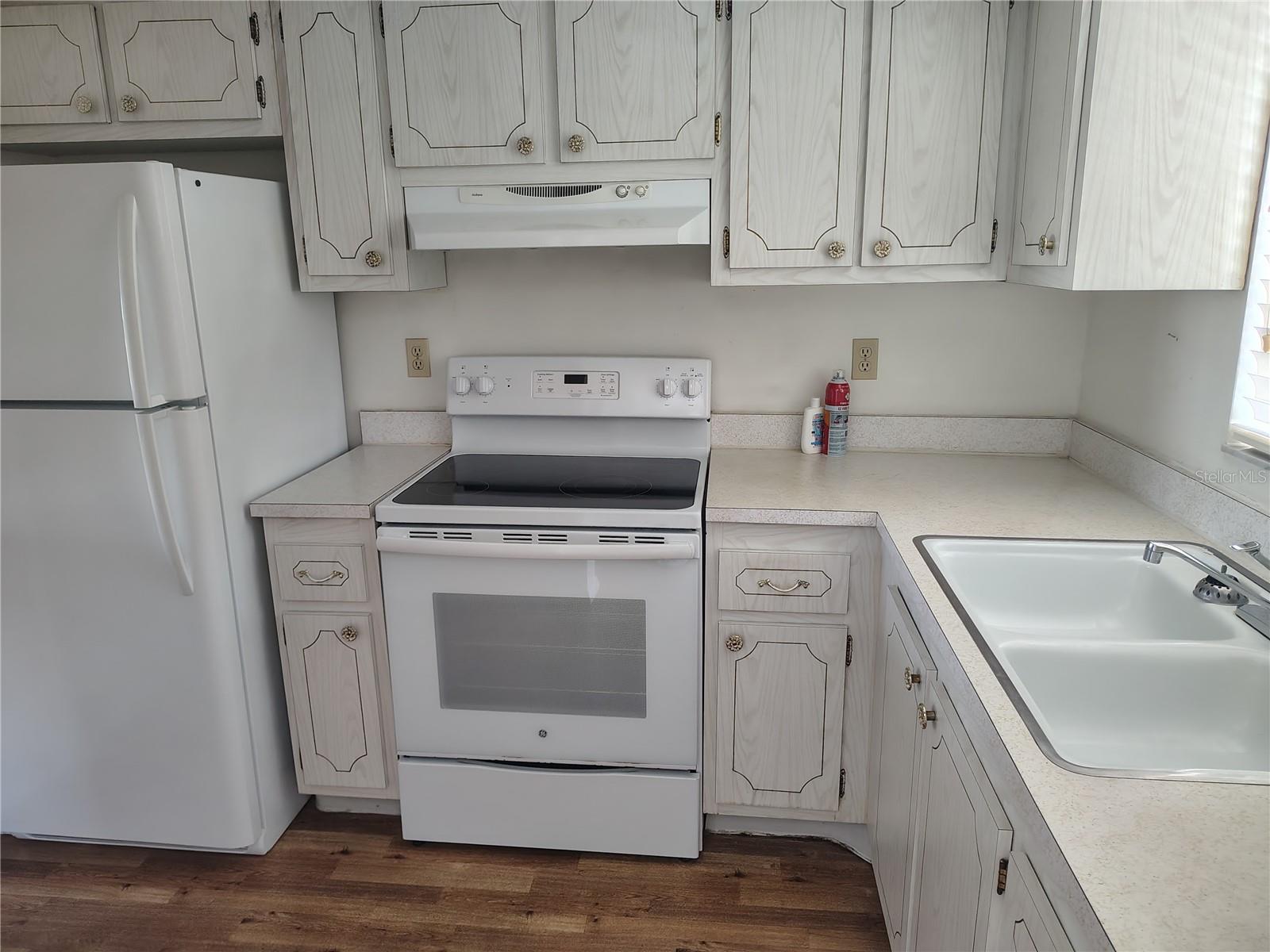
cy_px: 476
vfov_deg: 56.8
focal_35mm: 24
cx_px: 635
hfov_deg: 71.6
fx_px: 881
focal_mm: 5.56
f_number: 1.8
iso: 800
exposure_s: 1/57.7
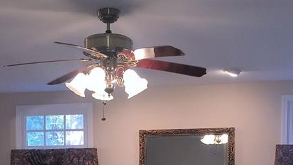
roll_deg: -0.5
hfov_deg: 28.6
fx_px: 575
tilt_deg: -4.1
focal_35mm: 74
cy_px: 237
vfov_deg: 15.3
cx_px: 152
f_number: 2.2
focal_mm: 4.15
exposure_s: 1/30
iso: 80
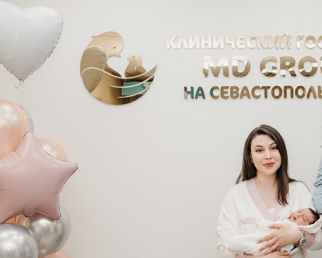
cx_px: 224
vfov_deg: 29.0
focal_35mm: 52
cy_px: 167
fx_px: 496
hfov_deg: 35.5
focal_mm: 28
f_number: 4
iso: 320
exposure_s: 1/160
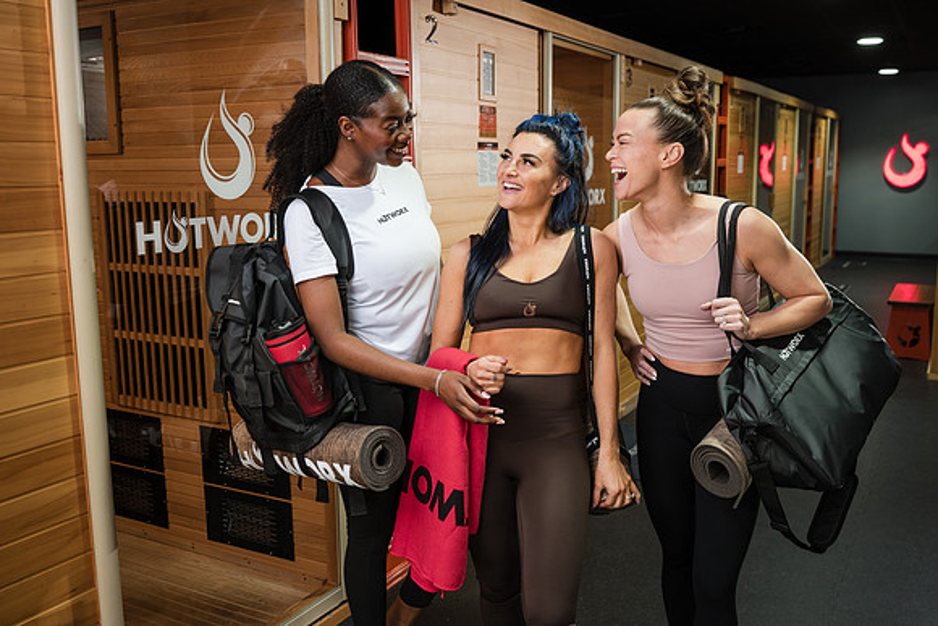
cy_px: 313
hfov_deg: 54.4
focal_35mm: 35
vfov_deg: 37.9
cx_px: 469
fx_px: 912
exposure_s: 1/125
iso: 400
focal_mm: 35
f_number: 4
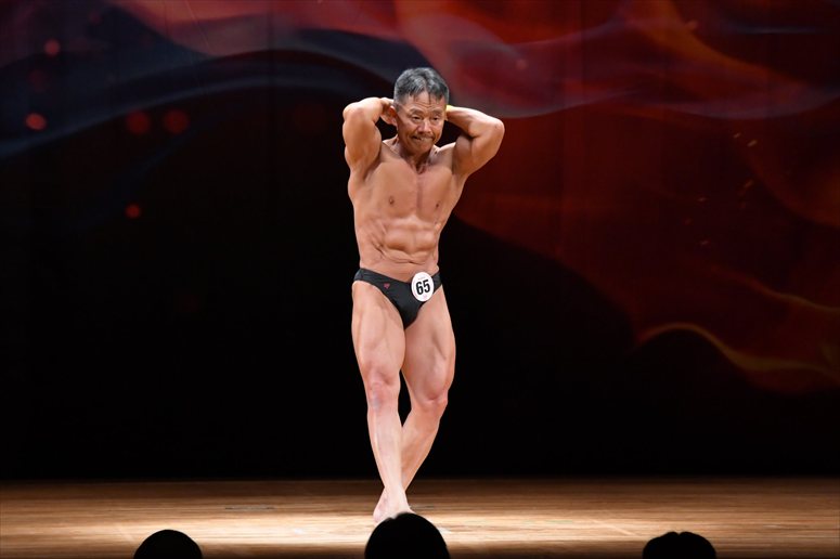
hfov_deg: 8.1
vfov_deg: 5.4
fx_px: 5947
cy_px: 280
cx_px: 420
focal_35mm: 255
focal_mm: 170
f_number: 5.6
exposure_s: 1/400
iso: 4000
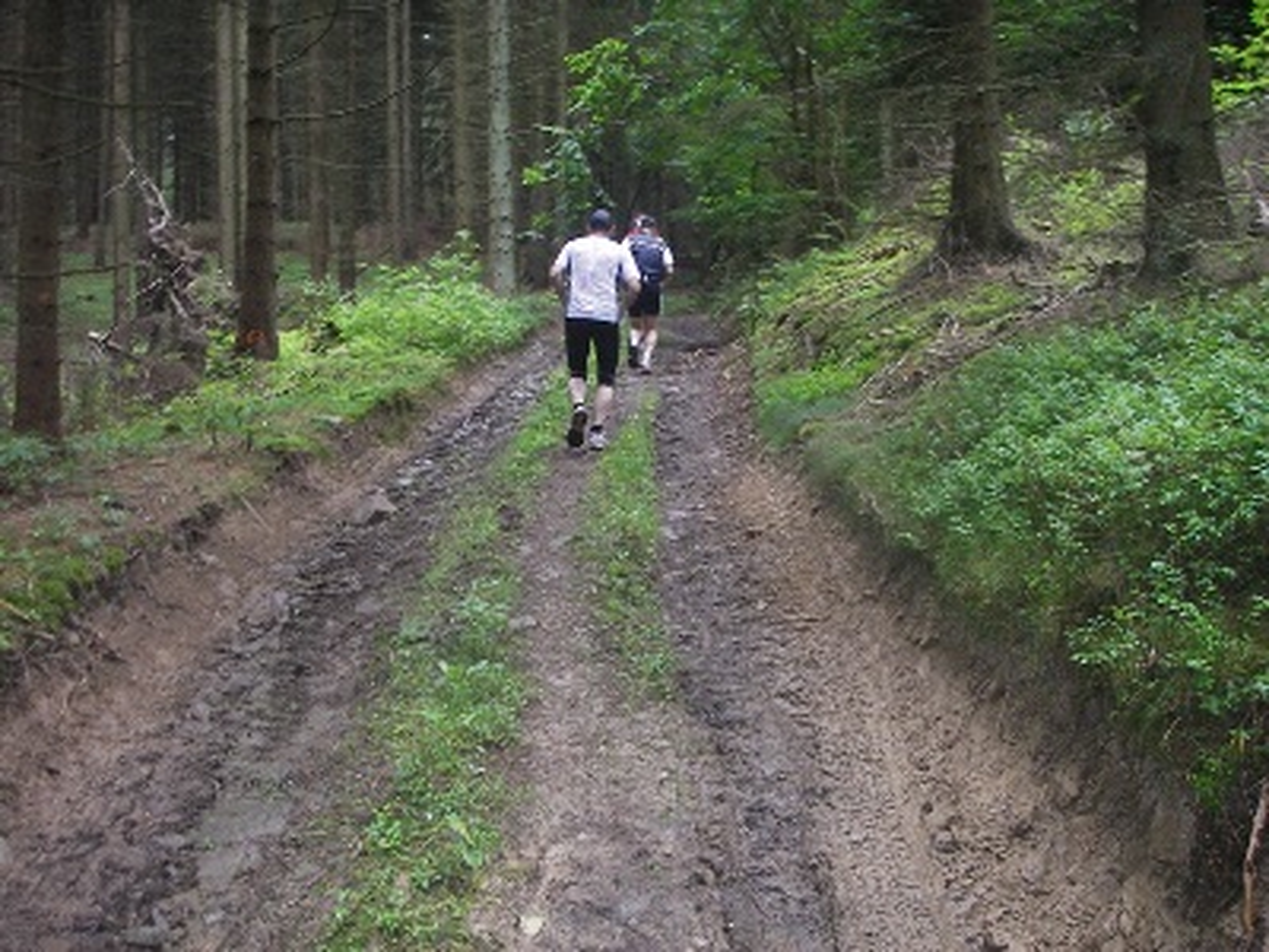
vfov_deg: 37.7
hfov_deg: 49.0
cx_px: 634
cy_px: 476
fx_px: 1393
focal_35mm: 38
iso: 160
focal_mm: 6.3
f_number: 3.3
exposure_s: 1/30
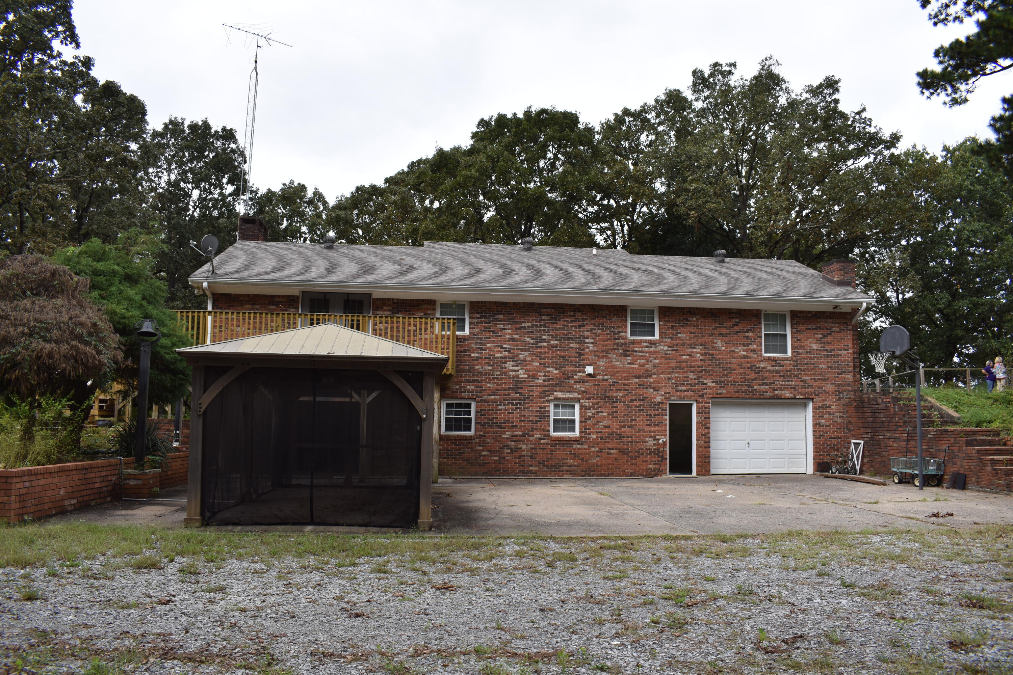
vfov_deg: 47.9
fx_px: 760
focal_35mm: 27
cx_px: 506
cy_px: 338
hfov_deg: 67.4
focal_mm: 18
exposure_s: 1/160
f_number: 6.3
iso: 100
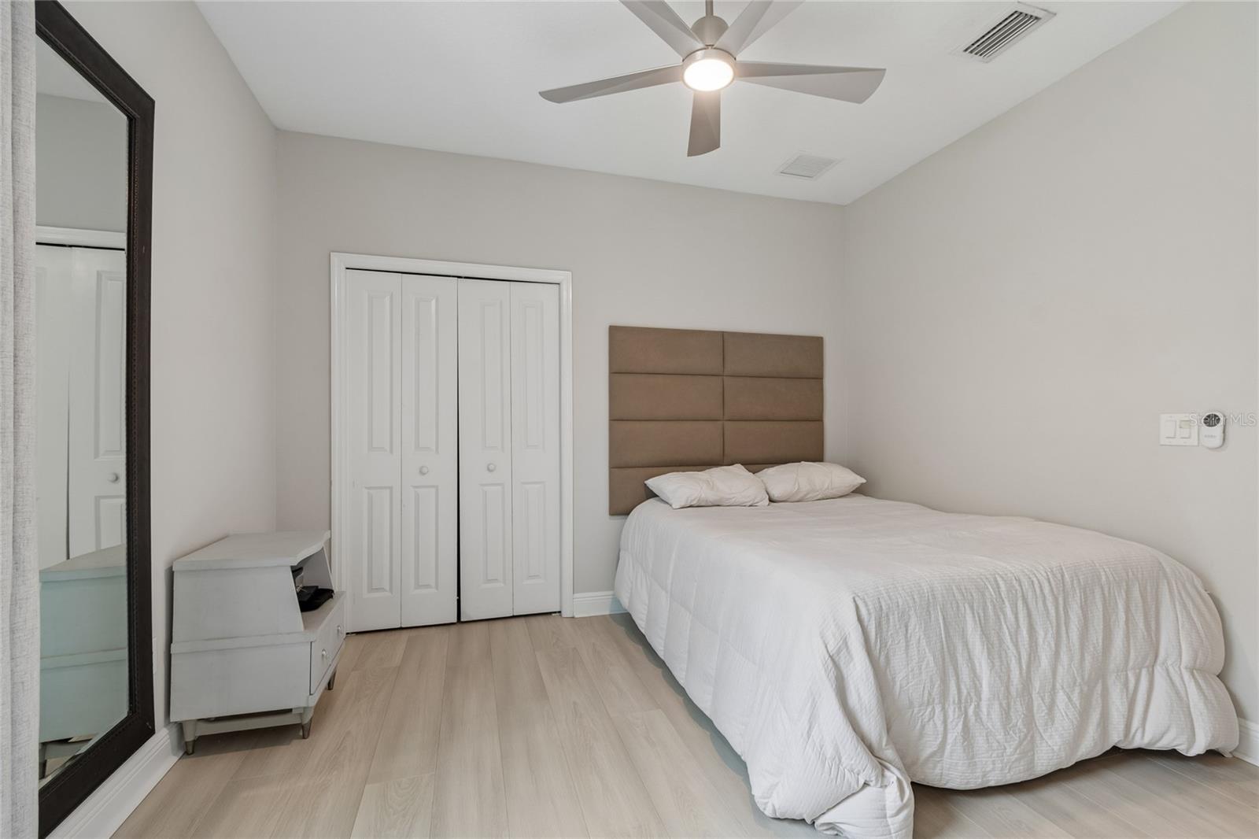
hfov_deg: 100.4
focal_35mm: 15
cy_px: 420
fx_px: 524
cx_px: 630
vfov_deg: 77.3
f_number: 7.1
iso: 100
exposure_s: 1/6
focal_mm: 10
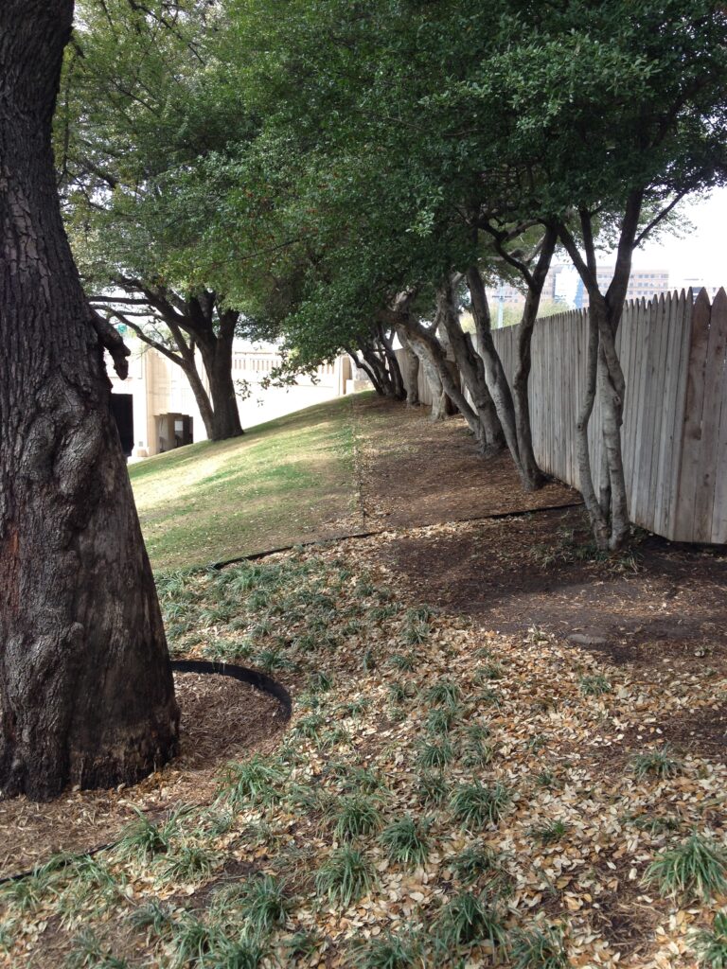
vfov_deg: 52.6
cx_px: 364
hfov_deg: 40.7
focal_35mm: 35
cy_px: 484
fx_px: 980
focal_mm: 4.28
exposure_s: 1/223
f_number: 2.4
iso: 50
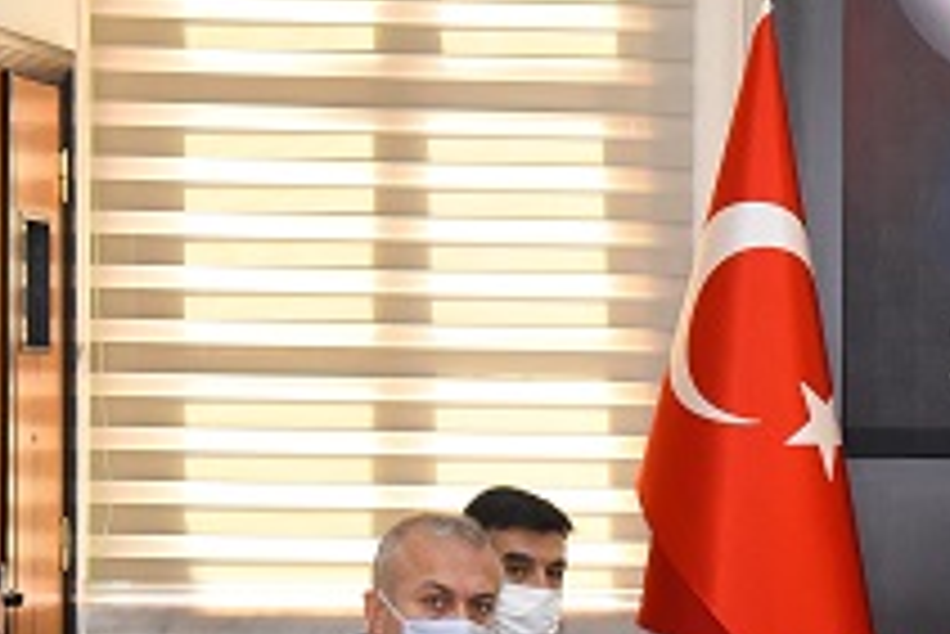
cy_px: 517
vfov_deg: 9.3
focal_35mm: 148
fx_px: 3908
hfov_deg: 13.7
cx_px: 923
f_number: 8
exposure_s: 1/125
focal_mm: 52
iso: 4500
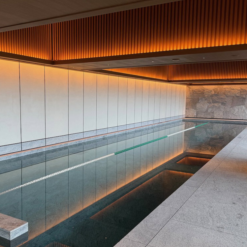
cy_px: 127
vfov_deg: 48.4
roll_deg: +0.9
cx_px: 88
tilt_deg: -6.7
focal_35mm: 34
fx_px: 274
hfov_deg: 47.9
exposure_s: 1/125
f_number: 1.78
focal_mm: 6.76
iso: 50
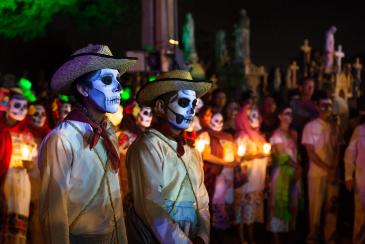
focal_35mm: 75
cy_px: 122
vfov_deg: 18.2
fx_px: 760
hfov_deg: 27.0
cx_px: 182
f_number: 2.8
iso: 500
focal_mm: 50
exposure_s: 1/13
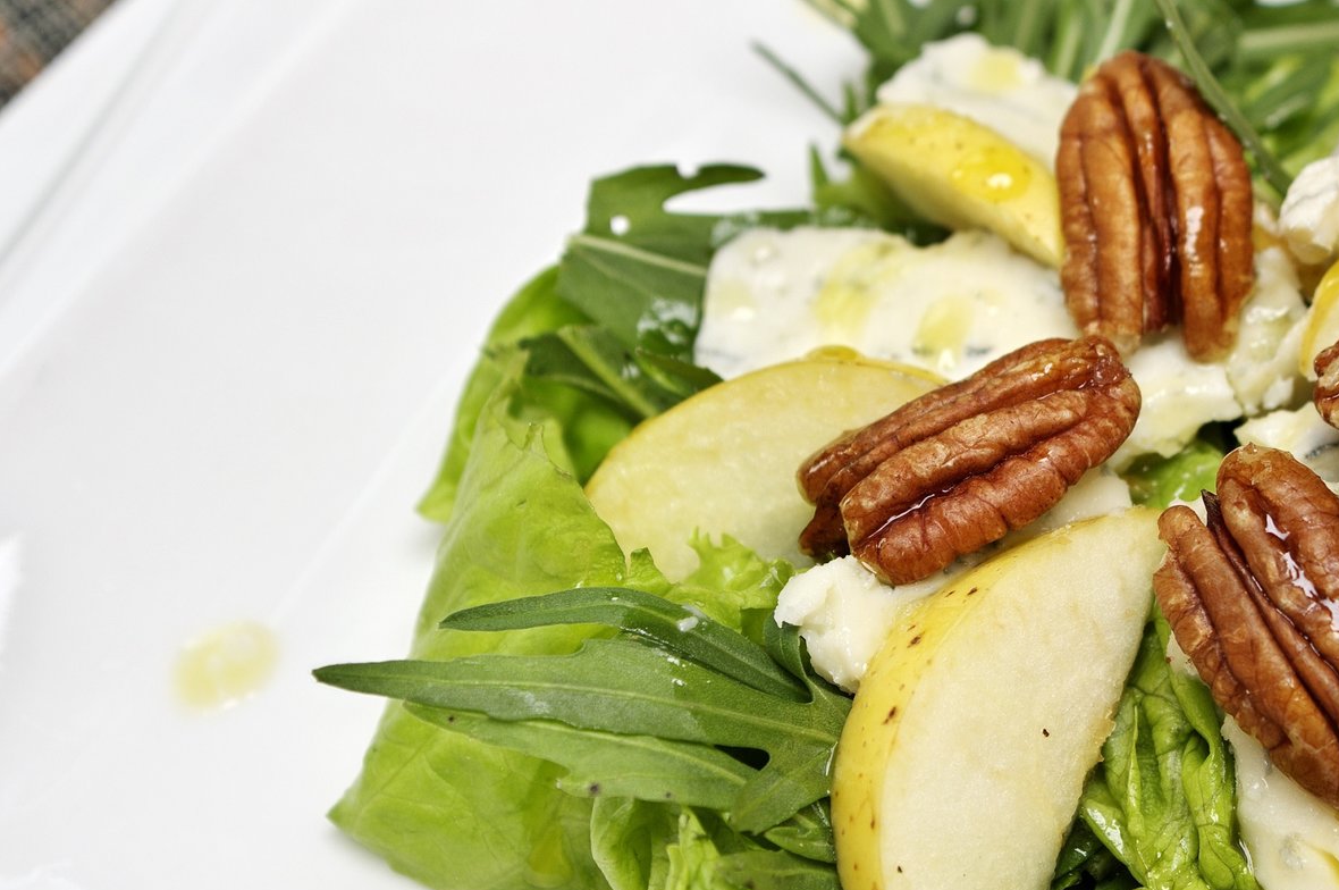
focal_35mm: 83
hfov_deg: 24.5
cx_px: 798
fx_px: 3084
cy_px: 578
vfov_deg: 16.4
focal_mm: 34
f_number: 5.6
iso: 100
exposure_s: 1/100
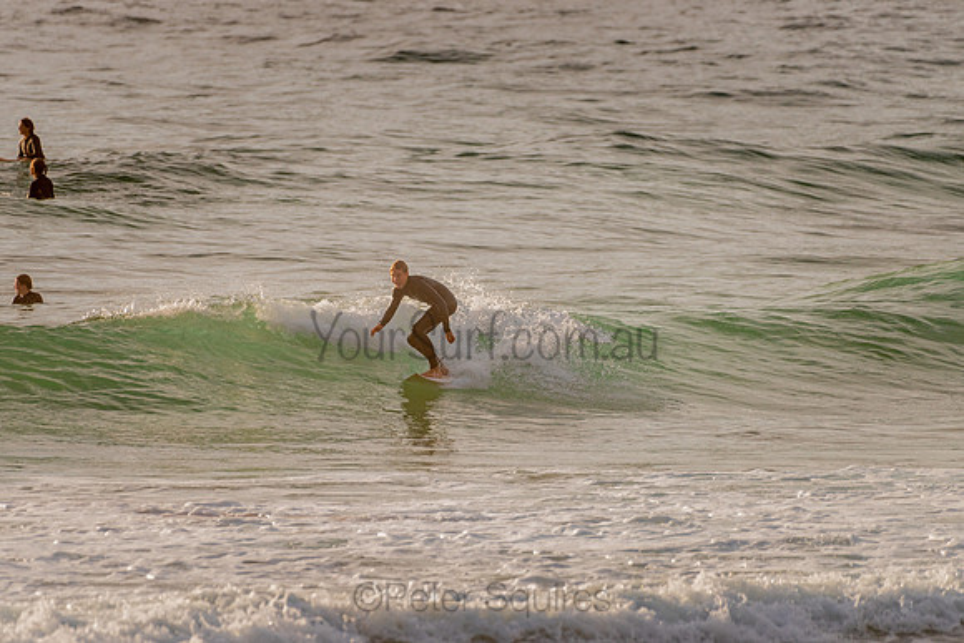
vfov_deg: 2.2
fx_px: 16415
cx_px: 470
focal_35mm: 613
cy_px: 312
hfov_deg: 3.4
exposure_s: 1/2000
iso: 160
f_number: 5.6
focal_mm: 500
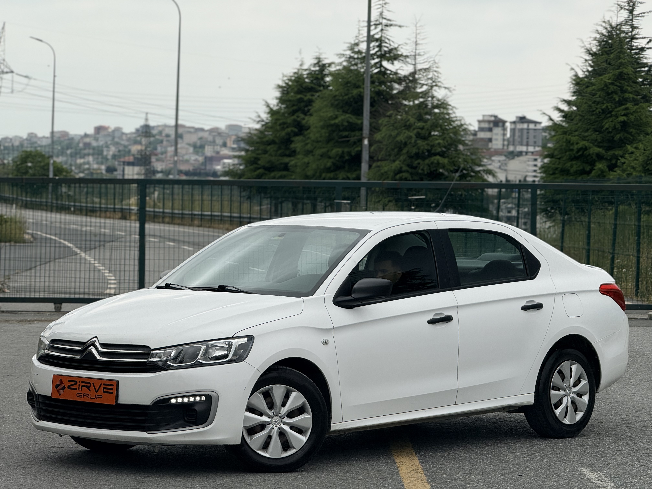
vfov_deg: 12.3
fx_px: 2260
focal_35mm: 120
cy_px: 244
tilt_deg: -1.8
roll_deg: -1.8
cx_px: 326
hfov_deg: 16.4
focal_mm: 15.66
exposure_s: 1/880
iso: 50
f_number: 2.8
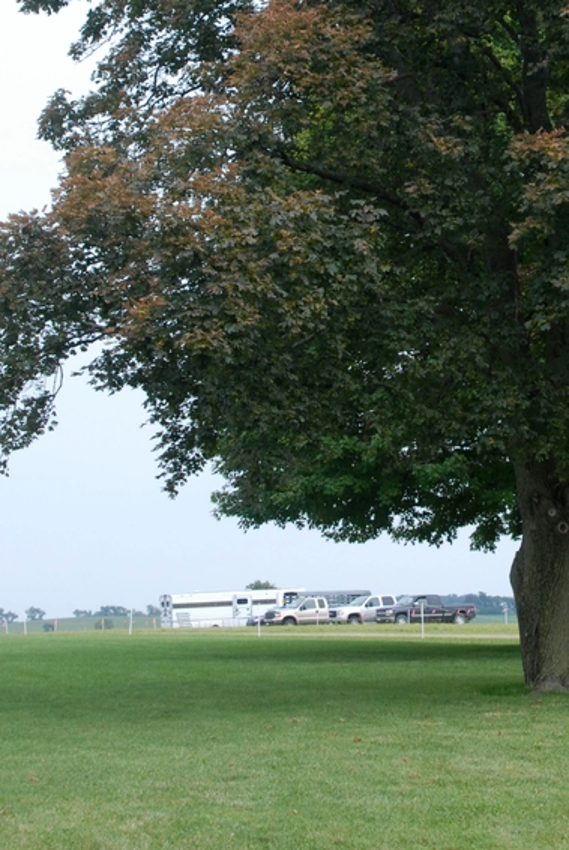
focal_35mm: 95
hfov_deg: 14.3
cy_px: 197
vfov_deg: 21.2
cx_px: 486
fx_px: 2243
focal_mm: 35
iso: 400
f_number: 6.3
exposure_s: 1/160
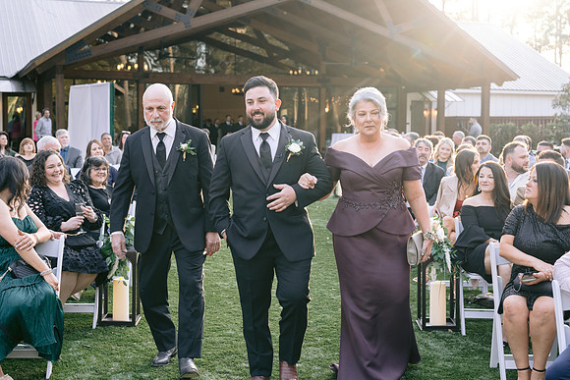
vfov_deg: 25.8
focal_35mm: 52
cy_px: 181
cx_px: 272
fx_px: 829
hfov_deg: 37.9
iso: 400
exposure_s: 1/200
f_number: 4
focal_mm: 50
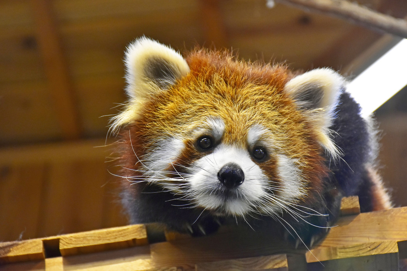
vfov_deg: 10.2
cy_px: 136
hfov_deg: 15.2
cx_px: 204
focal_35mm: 135
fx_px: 1526
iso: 1600
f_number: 5.6
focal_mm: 90
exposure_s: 1/200
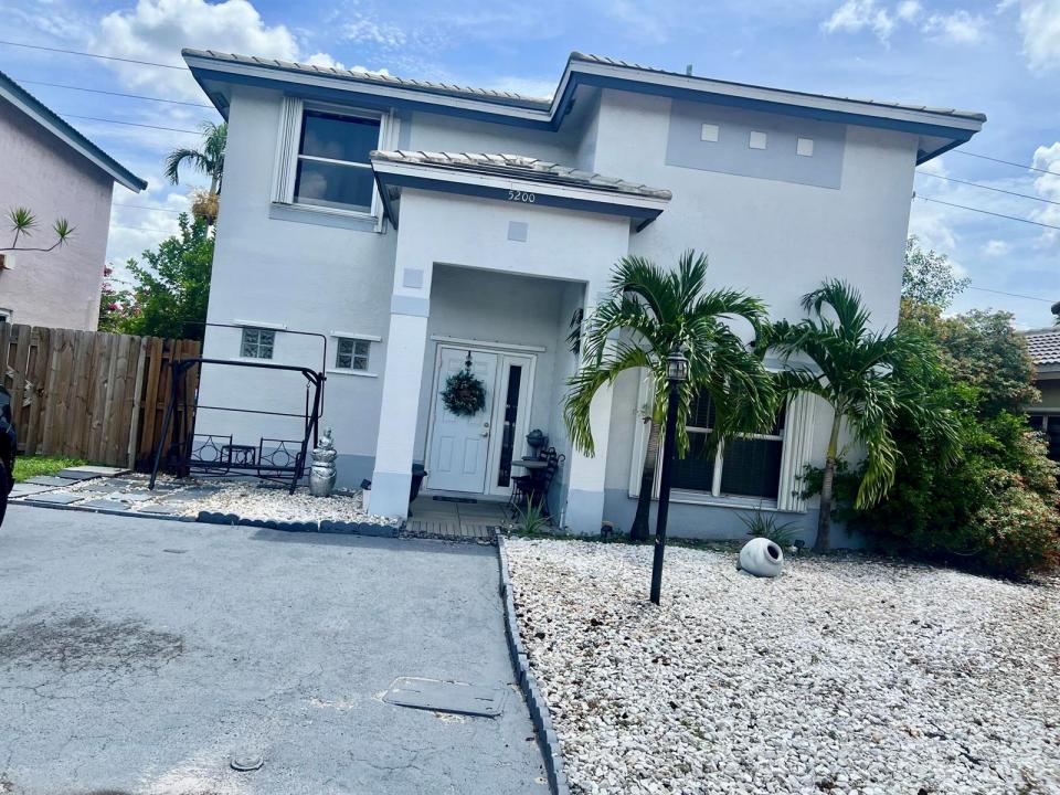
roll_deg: -6.4
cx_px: 530
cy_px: 398
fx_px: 796
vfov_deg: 53.1
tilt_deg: +0.8
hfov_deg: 67.3
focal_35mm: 26
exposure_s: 1/3356
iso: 50
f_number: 1.5
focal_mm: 5.7
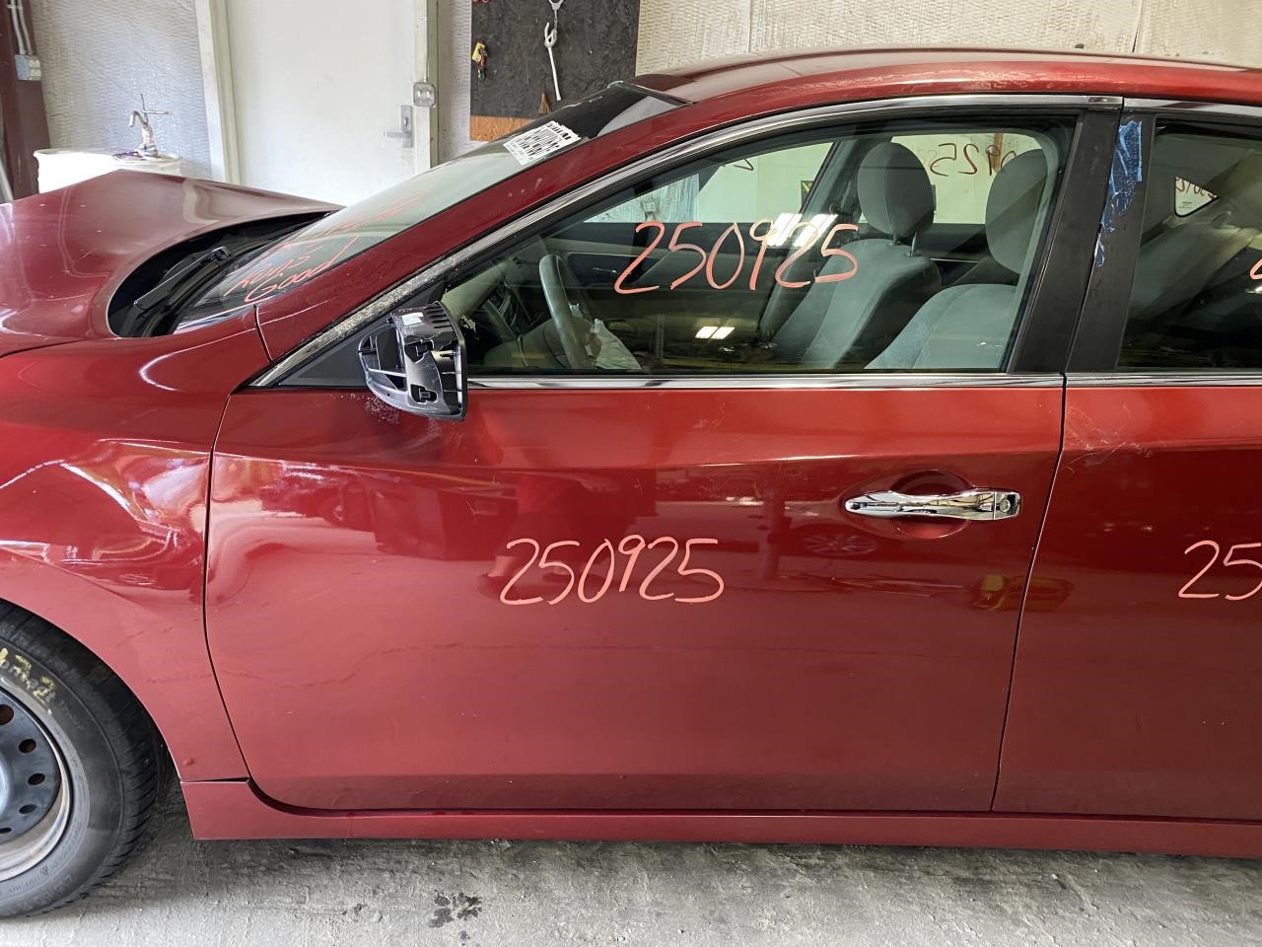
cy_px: 474
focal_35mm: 26
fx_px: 948
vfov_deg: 53.1
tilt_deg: -16.9
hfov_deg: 67.3
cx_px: 631
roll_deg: -4.2
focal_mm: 4.25
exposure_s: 1/60
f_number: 1.8
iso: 250
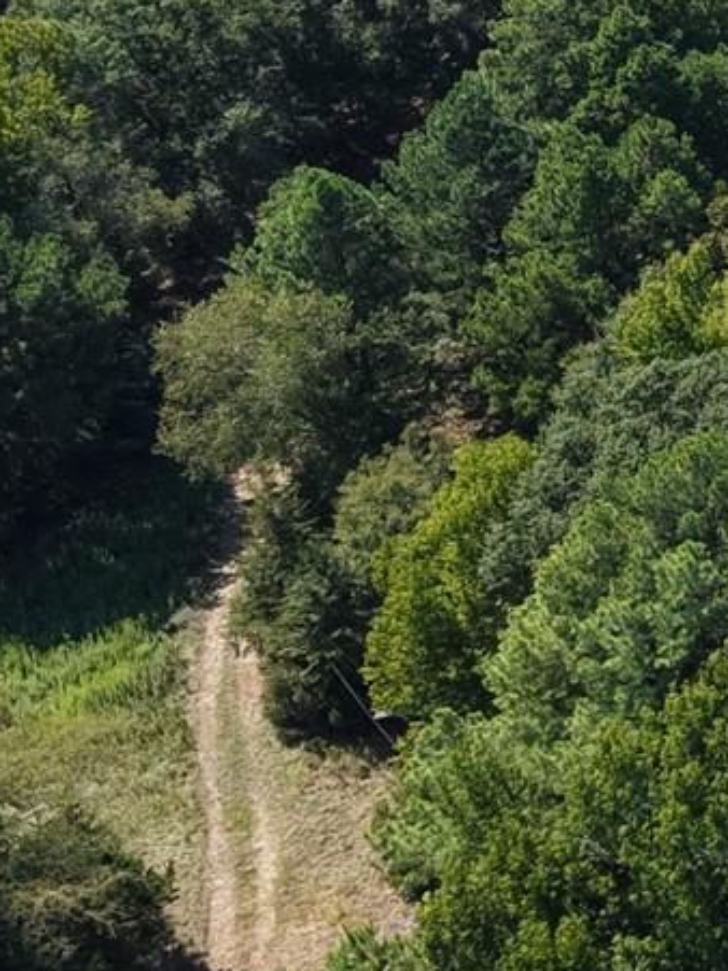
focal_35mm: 109
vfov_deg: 17.8
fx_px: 3058
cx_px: 1630
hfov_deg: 11.6
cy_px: 97
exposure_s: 1/3200
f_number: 1.8
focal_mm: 8.67
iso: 240
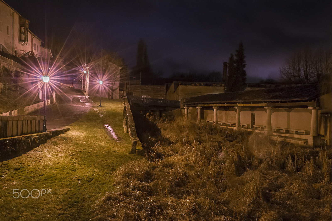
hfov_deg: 53.2
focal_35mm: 36
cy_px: 110
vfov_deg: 36.8
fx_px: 332
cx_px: 166
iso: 100
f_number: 16
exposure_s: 10
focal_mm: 24
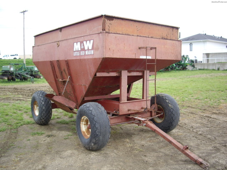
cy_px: 85
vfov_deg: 37.7
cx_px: 114
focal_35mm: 38
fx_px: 249
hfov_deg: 49.0
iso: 100
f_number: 2.8
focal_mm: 7.9
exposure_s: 1/125
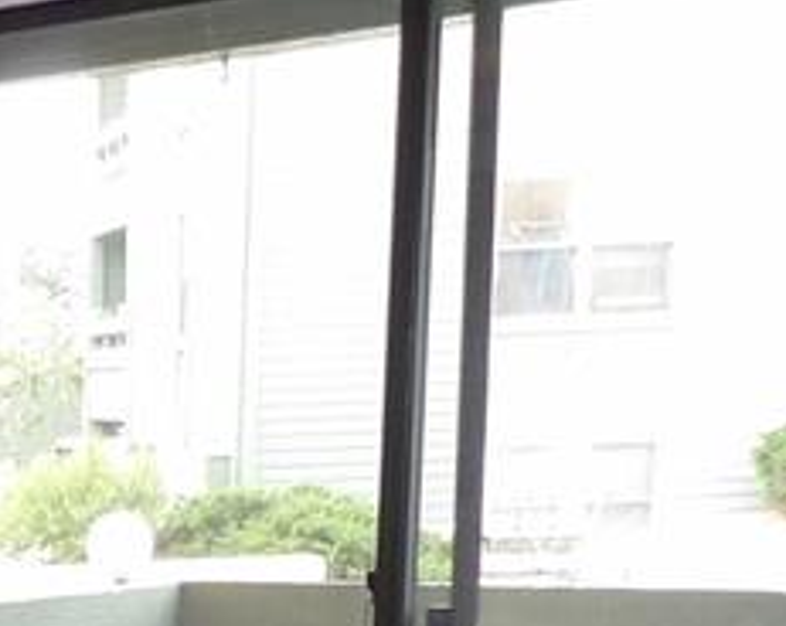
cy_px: 975
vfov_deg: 13.8
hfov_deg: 15.9
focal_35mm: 104
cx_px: -606
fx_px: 2415
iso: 100
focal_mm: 4.3
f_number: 2.8
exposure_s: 1/48
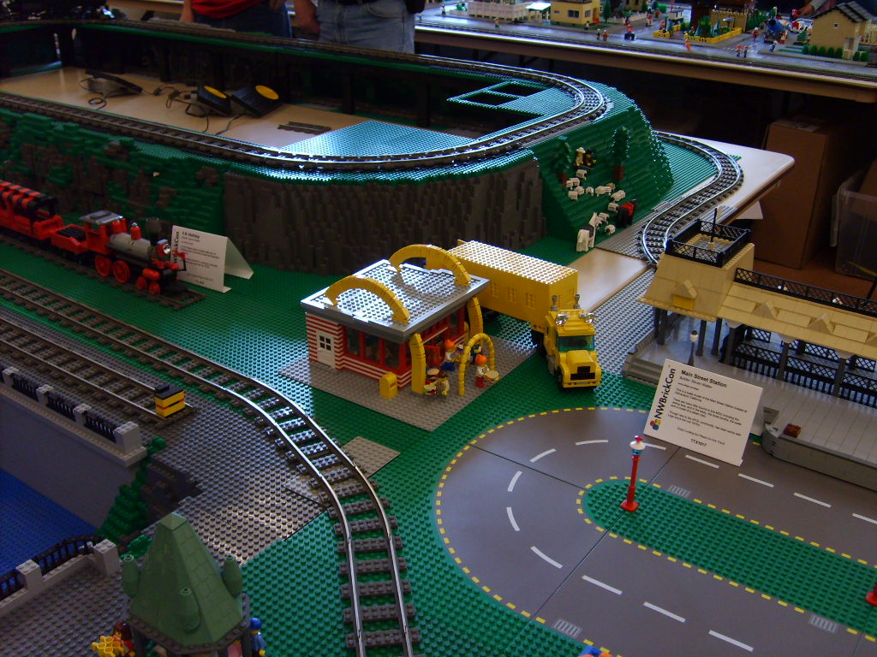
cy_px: 328
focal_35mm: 35
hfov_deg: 52.6
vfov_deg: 40.7
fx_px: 887
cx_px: 438
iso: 100
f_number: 2.8
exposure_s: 1/30
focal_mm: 5.8
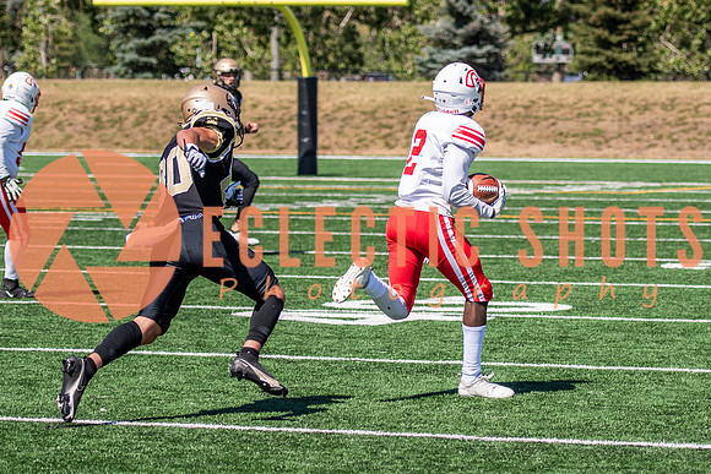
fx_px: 4026
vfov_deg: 6.7
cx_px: 450
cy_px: 181
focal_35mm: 204
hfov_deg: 10.1
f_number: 2.8
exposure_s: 1/2500
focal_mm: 78
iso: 160
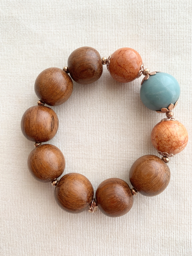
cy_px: 128
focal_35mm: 26
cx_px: 96
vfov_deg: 67.3
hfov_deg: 53.1
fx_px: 192
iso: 50
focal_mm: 4.25
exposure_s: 1/121
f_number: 1.8
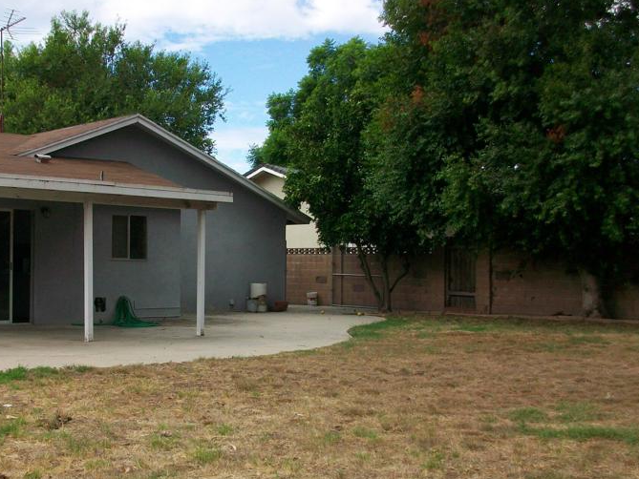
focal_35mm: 49
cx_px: 233
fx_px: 905
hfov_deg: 38.6
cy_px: 270
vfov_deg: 29.7
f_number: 2.8
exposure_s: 1/640
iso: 64
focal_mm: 5.7
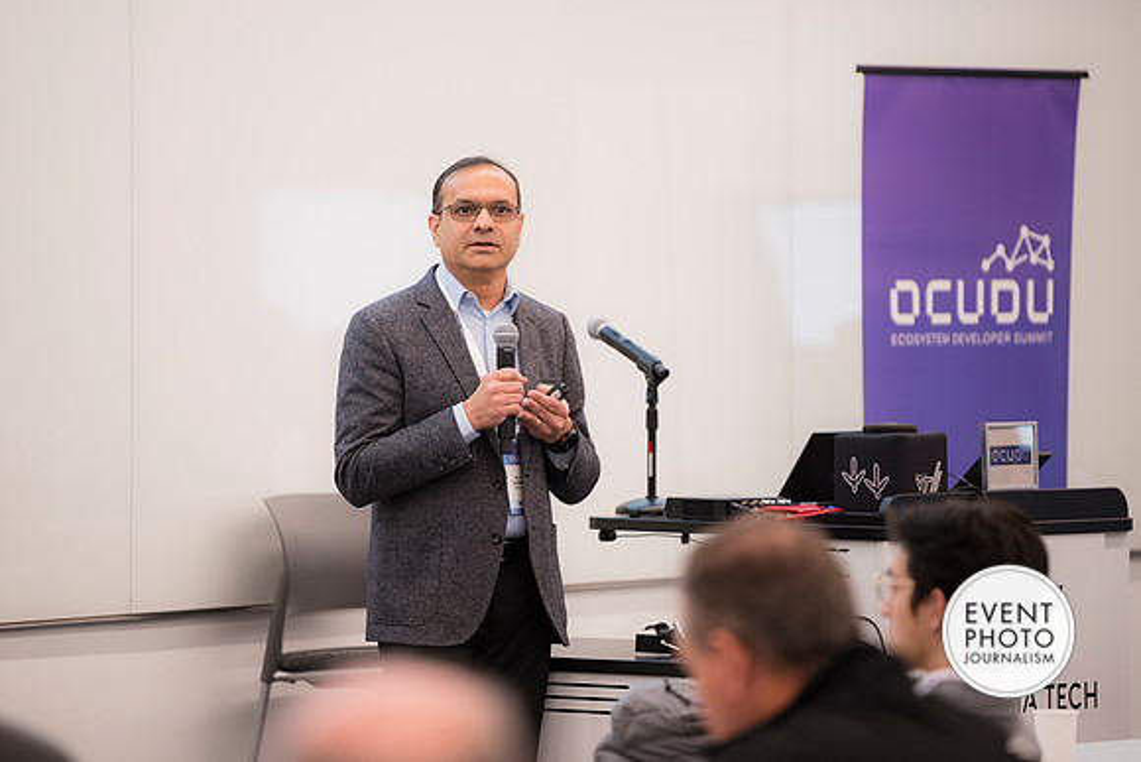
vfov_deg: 6.9
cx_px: 570
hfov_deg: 10.3
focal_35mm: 200
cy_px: 381
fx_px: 6340
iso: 1000
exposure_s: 1/160
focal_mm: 200
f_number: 2.8
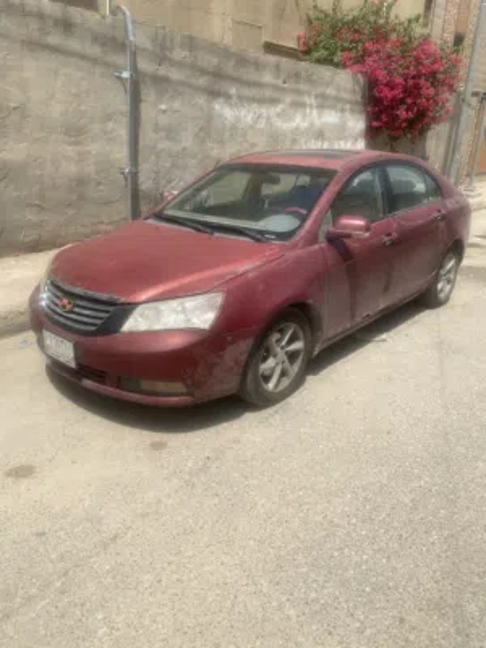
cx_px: 243
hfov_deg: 53.1
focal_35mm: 26
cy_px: 324
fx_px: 487
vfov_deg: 67.3
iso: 32
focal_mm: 4.25
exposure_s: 1/2755
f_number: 1.8
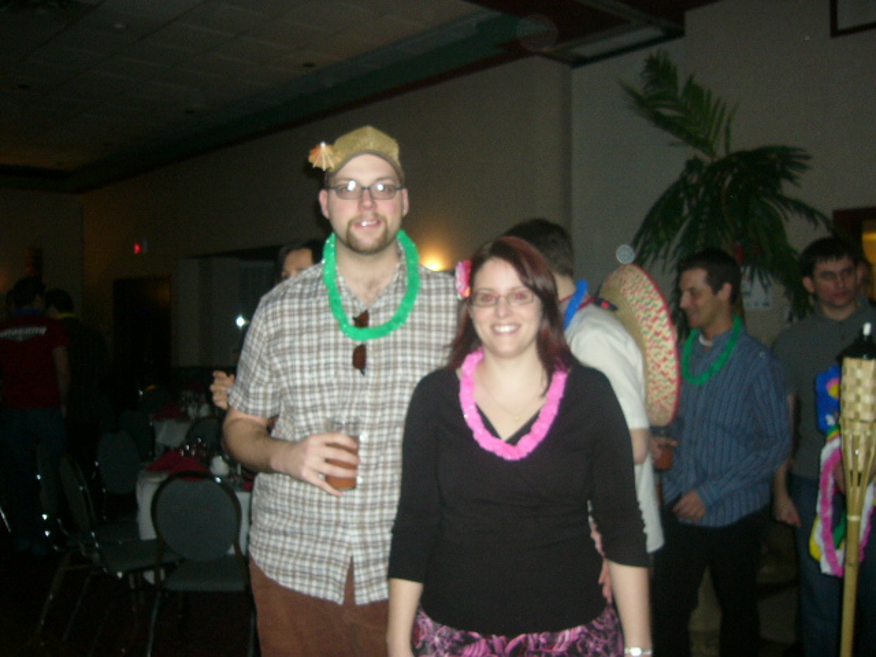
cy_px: 328
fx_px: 886
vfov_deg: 40.7
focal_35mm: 35
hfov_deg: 52.6
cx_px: 438
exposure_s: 1/60
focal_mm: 5.8
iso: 200
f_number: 2.8
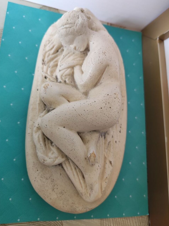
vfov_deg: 67.3
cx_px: 83
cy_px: 112
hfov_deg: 53.0
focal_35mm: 26
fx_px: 170
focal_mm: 4.7
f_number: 1.79
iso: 483
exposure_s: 1/50
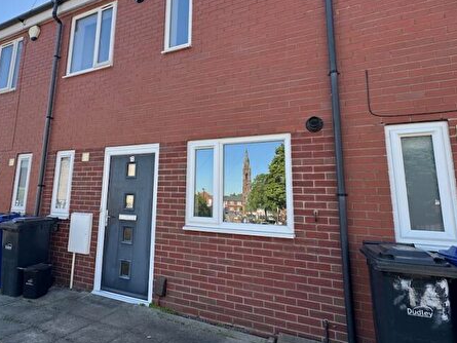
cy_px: 149
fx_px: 291
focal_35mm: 22
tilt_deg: +10.6
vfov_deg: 60.9
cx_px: 182
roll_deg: -1.6
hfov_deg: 75.5
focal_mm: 2.22
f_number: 2.2
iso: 40
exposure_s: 1/299
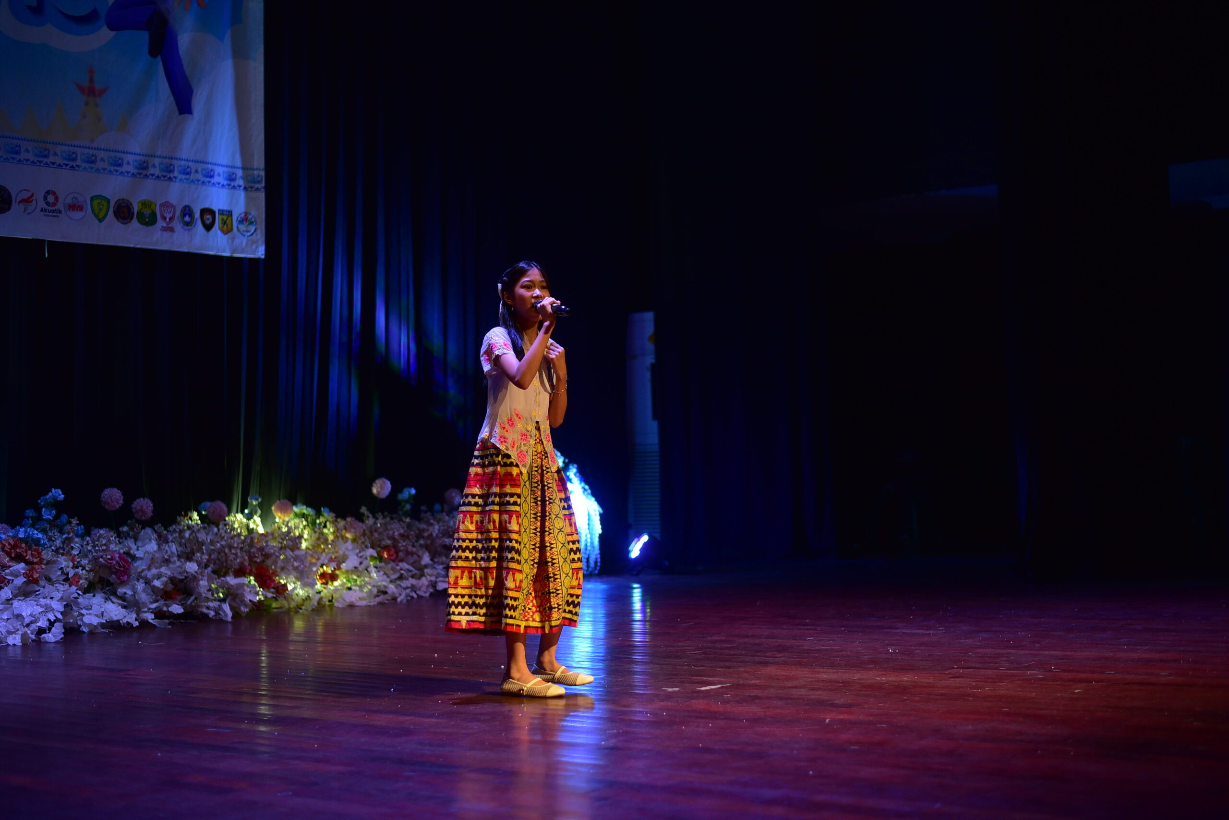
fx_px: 1707
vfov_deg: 27.0
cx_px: 614
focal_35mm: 50
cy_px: 410
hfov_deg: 39.6
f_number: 2.2
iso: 640
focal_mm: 50
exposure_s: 1/250
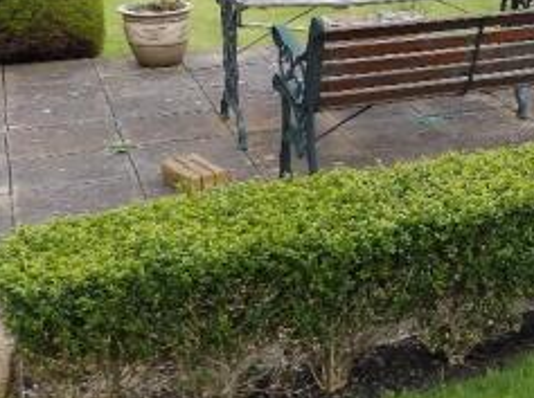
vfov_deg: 21.1
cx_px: 580
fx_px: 1063
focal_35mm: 69
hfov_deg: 26.1
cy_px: 105
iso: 80
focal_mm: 5.1
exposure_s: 1/100
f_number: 4
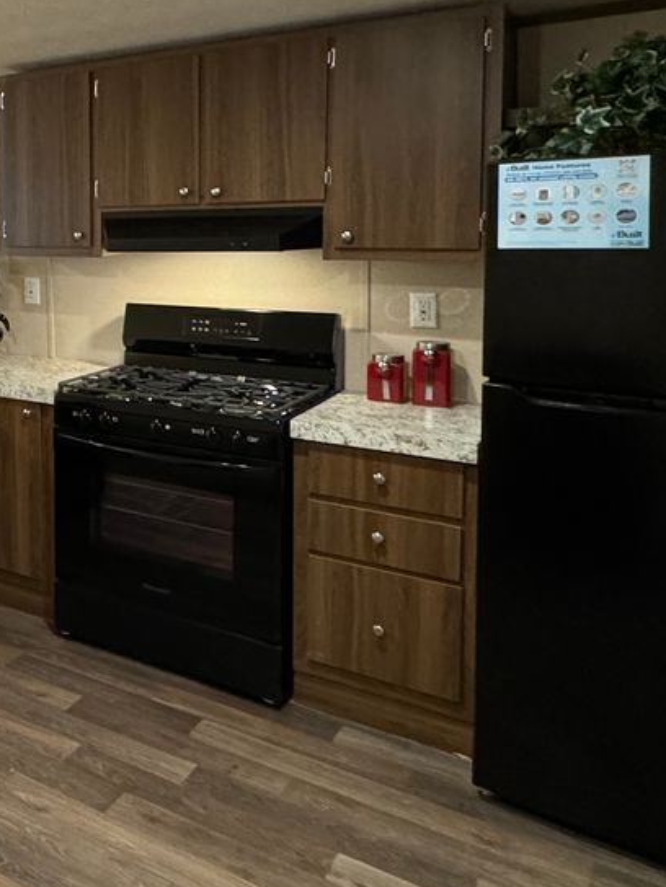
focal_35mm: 36
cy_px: 272
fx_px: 924
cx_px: -222
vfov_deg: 50.1
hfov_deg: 30.4
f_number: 2.2
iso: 640
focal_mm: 2.22
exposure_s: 1/60
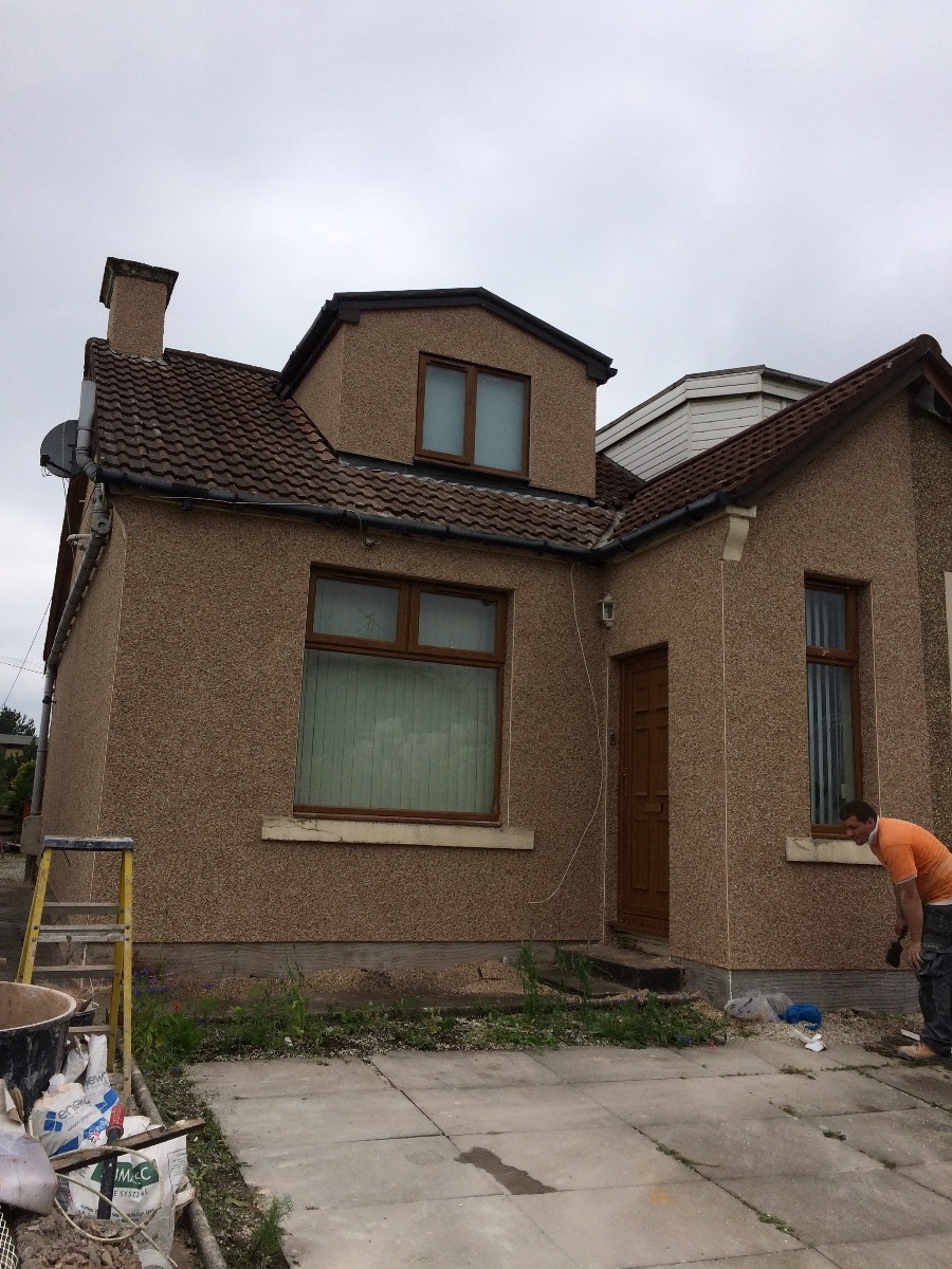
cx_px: 476
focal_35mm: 29
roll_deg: -0.6
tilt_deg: +9.6
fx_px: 1063
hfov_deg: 48.2
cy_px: 634
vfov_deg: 61.7
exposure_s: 1/1786
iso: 32
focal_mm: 4.15
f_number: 2.2
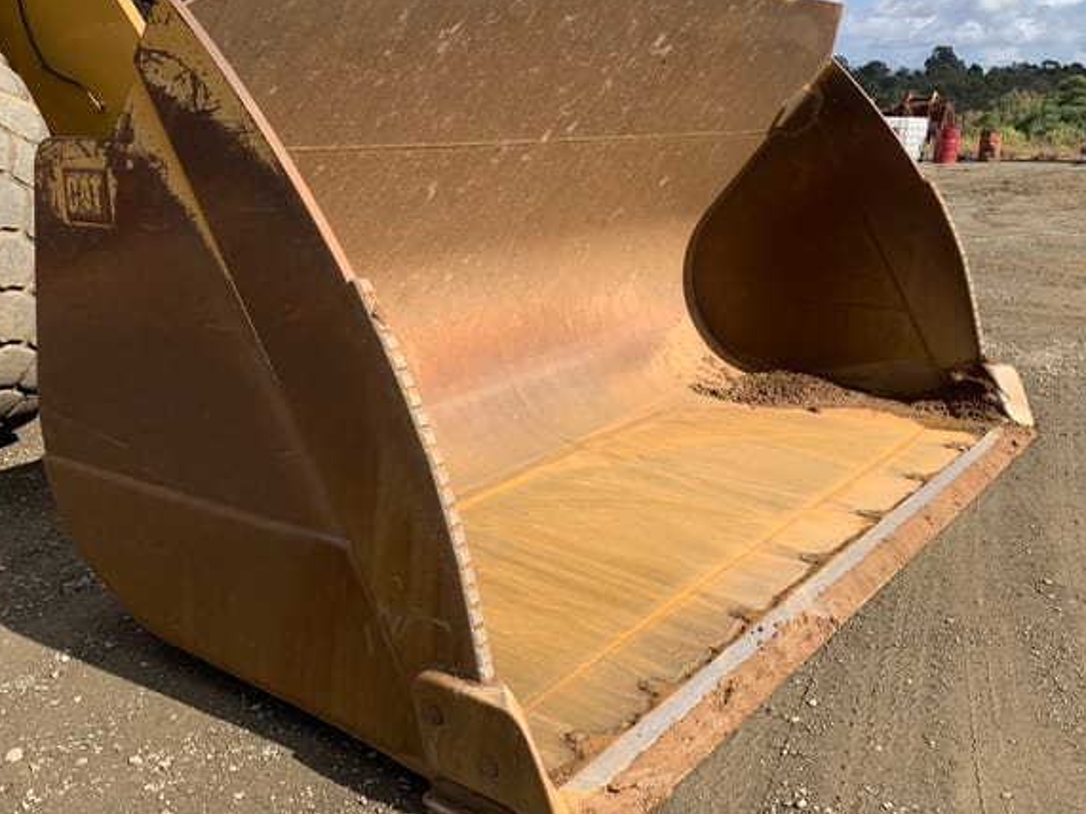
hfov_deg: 52.6
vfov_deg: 40.7
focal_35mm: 35
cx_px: 559
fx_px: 1098
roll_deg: +0.6
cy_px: 418
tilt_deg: -17.9
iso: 25
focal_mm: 4.25
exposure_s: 1/1447
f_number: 1.8
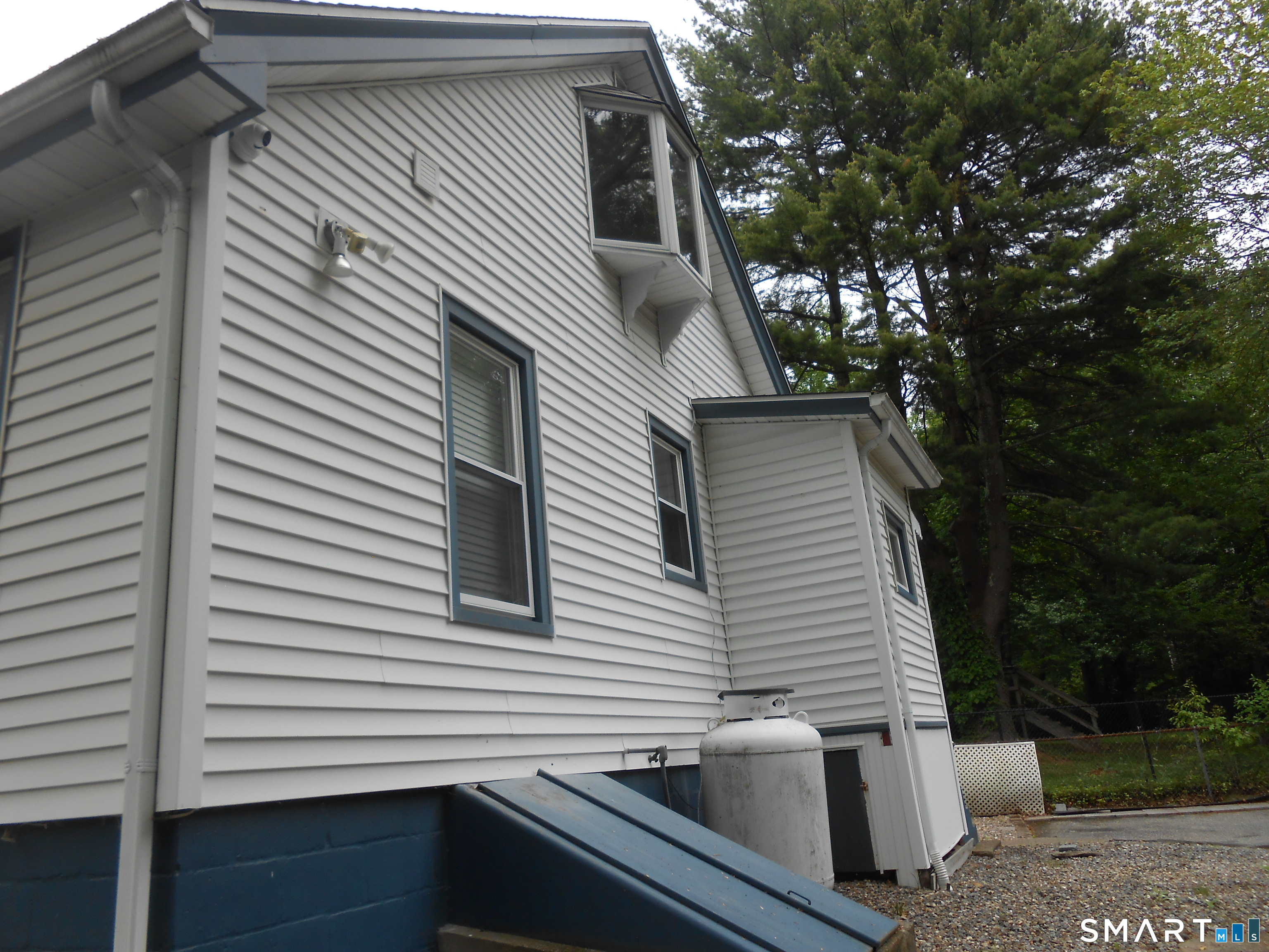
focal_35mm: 26
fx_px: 953
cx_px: 634
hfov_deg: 67.3
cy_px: 476
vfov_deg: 53.1
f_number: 3.5
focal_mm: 4.6
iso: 80
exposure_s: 1/80
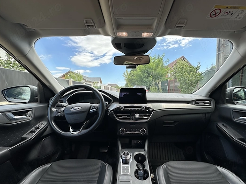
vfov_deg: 77.9
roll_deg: +0.7
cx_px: 130
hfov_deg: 94.4
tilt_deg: -4.6
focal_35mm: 16
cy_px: 102
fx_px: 114
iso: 40
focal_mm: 2.22
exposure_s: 1/287
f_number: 2.2
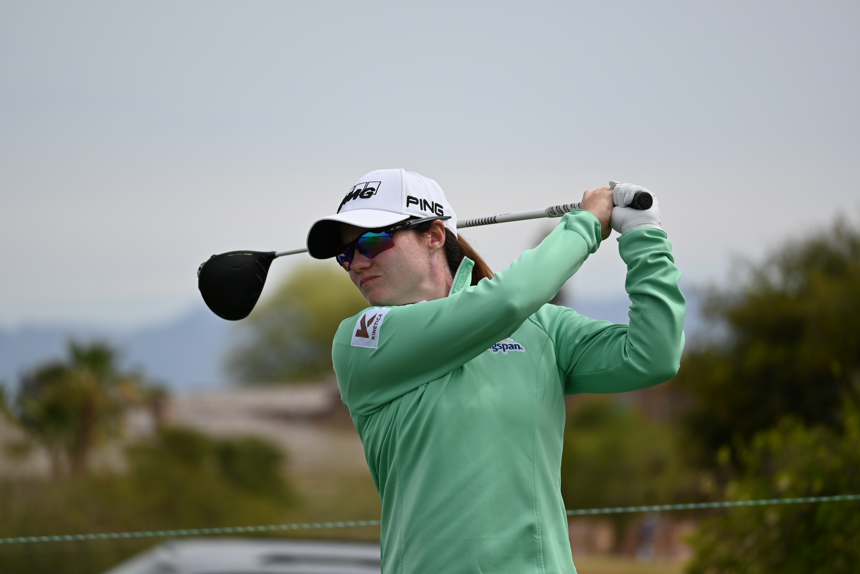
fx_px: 8982
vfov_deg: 3.7
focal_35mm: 376
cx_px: 429
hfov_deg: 5.5
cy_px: 287
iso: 100
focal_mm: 250
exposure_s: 1/640
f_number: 6.3
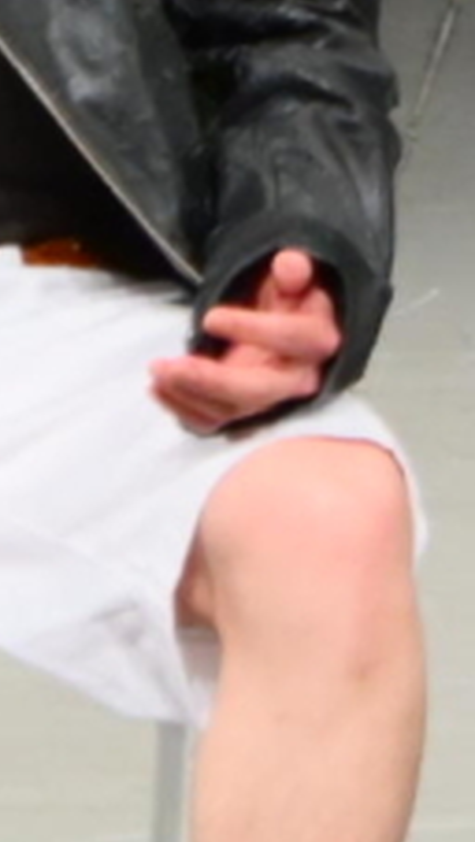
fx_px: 61864
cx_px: 1766
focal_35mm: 2768
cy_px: -262
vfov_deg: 0.8
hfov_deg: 0.4
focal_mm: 250
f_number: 5.6
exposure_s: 1/200
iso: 2500
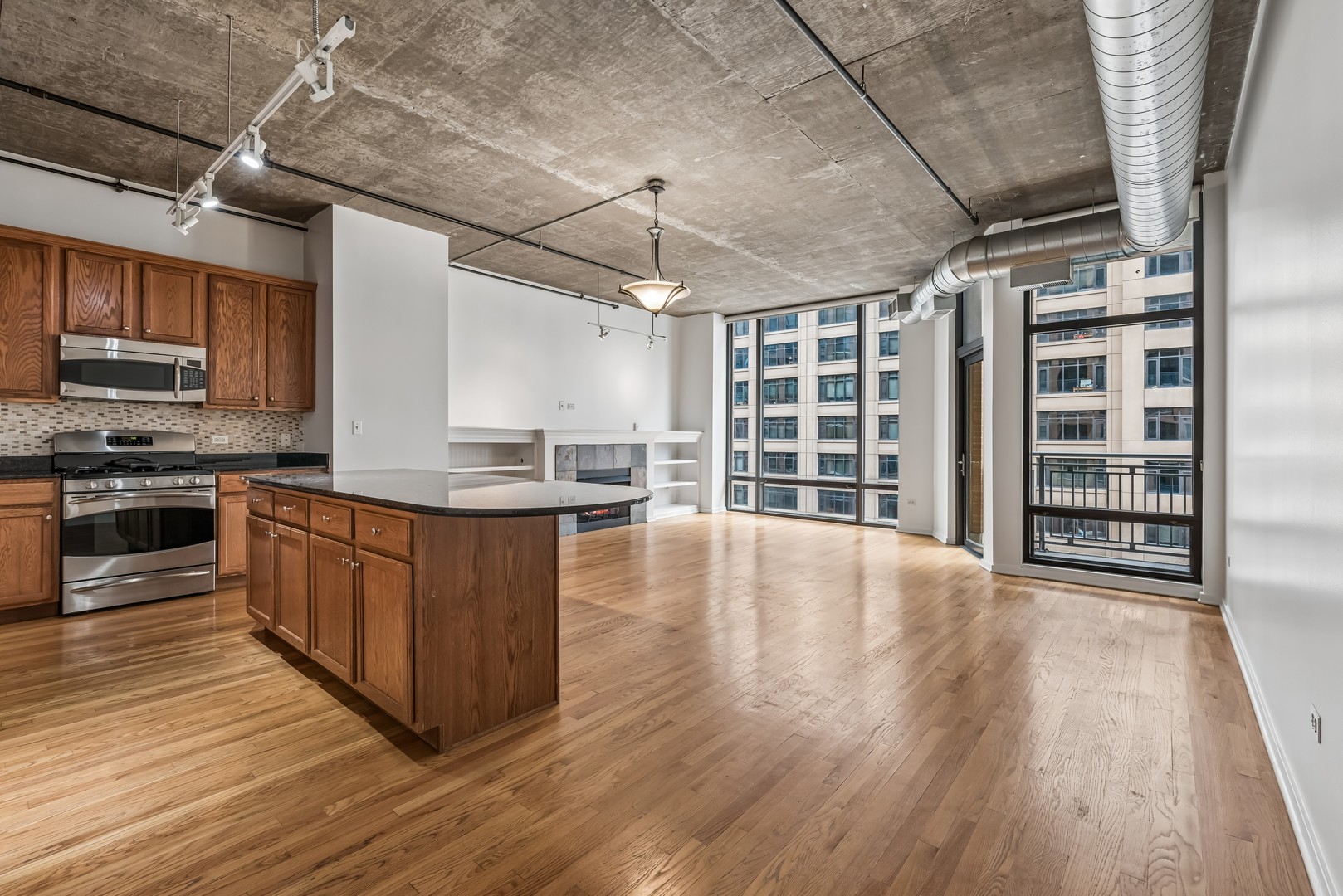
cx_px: 672
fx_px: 560
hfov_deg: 100.4
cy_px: 448
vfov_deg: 77.4
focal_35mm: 15
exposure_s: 1/10
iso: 400
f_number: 11
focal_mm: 15
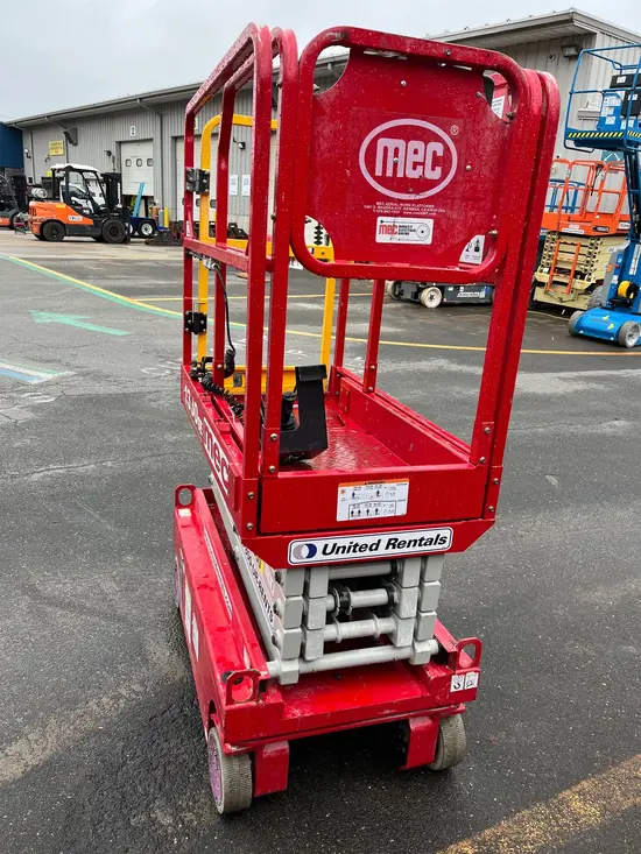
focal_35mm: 26
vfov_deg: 67.3
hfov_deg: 53.1
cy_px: 427
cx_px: 320
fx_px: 642
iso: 80
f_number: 1.6
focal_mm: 5.1
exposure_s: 1/121
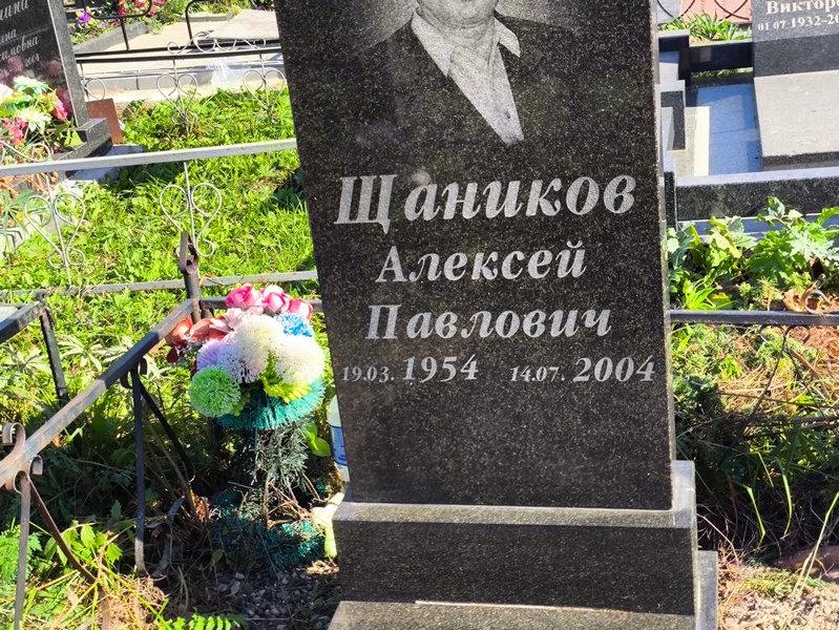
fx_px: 1212
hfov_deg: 38.2
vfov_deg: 29.1
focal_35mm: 50
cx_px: 420
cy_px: 315
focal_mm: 4.71
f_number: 1.7
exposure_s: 1/550
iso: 50
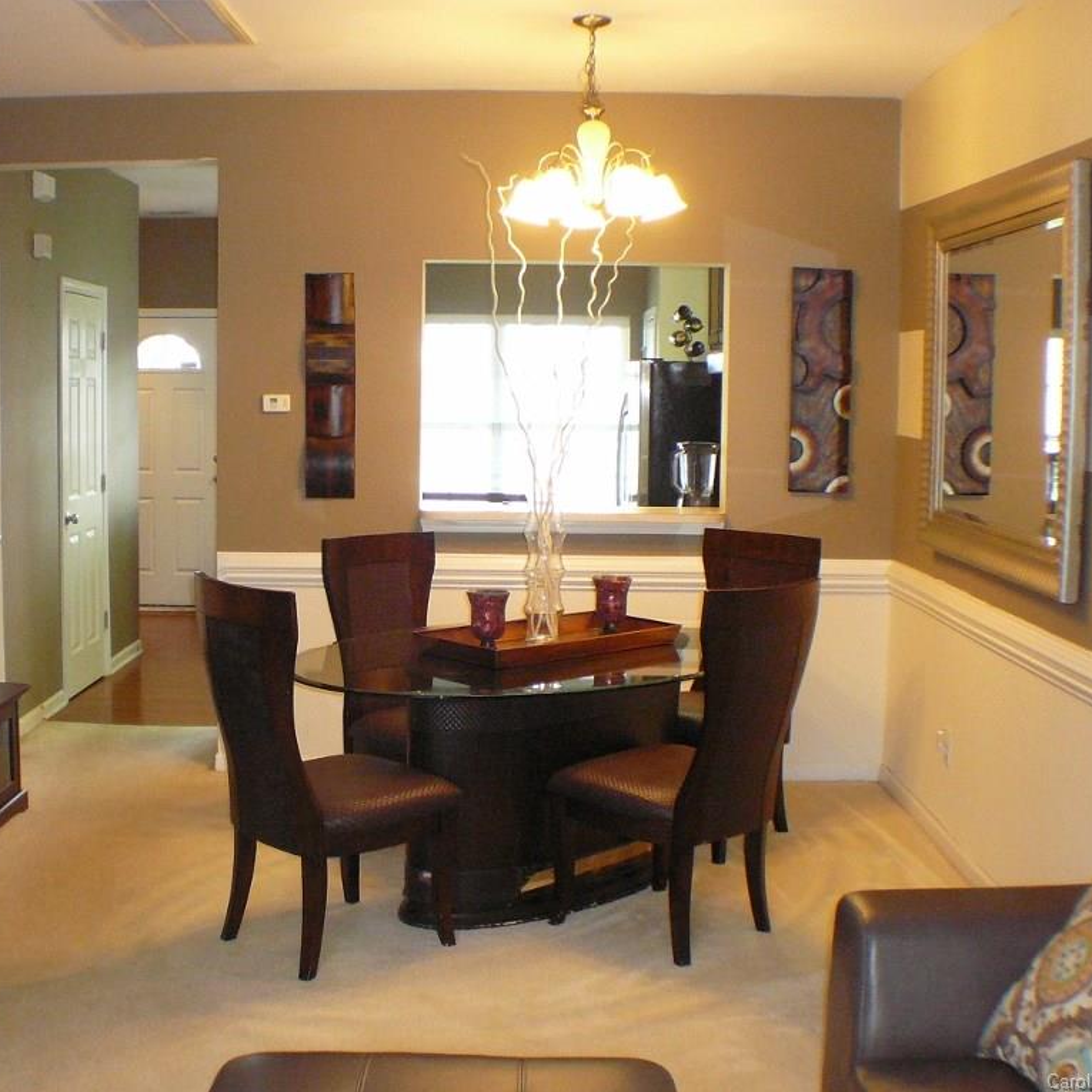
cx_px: 480
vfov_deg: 29.6
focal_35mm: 58
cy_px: 547
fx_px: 2070
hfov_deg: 29.5
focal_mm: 7.3
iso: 400
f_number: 3.4
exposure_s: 1/30
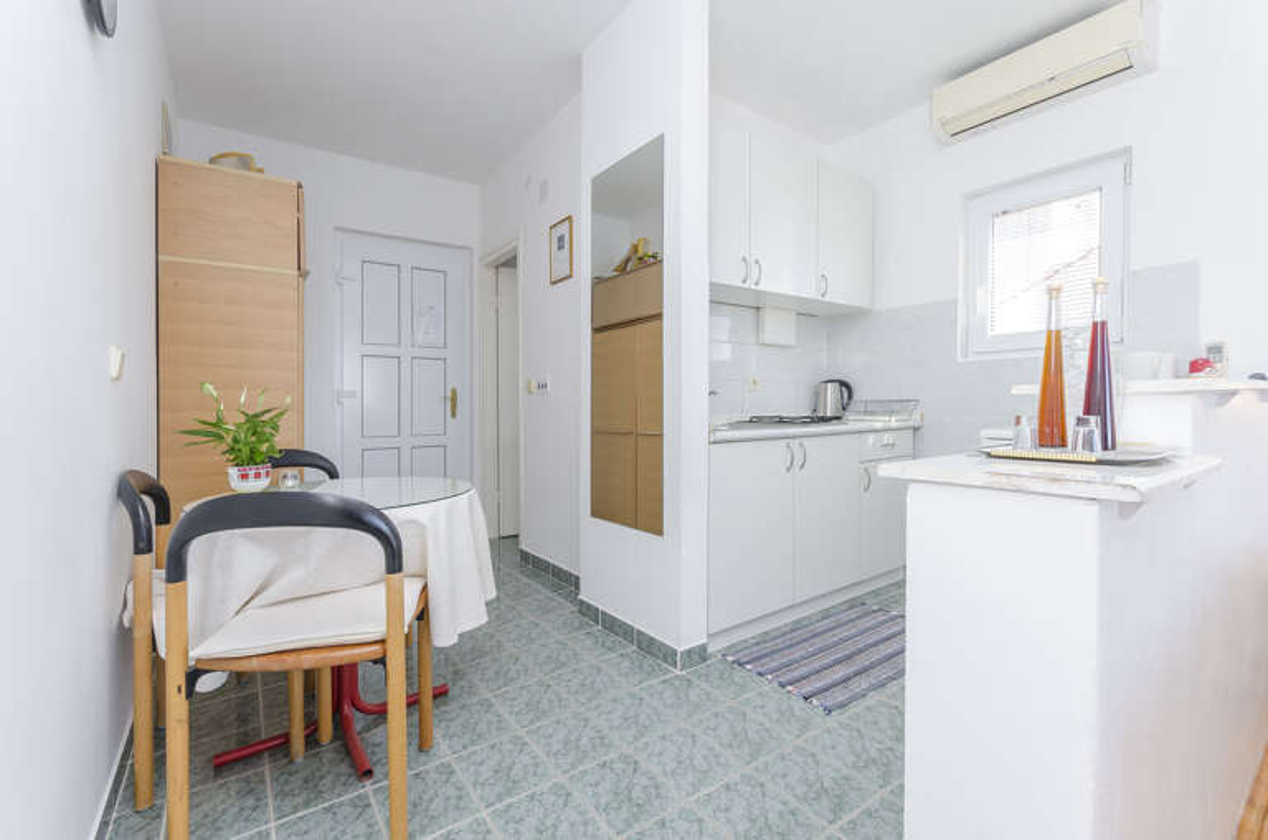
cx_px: 634
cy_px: 420
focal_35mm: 15
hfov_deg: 100.5
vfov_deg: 77.1
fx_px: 527
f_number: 8
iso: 250
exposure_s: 1/50
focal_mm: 10
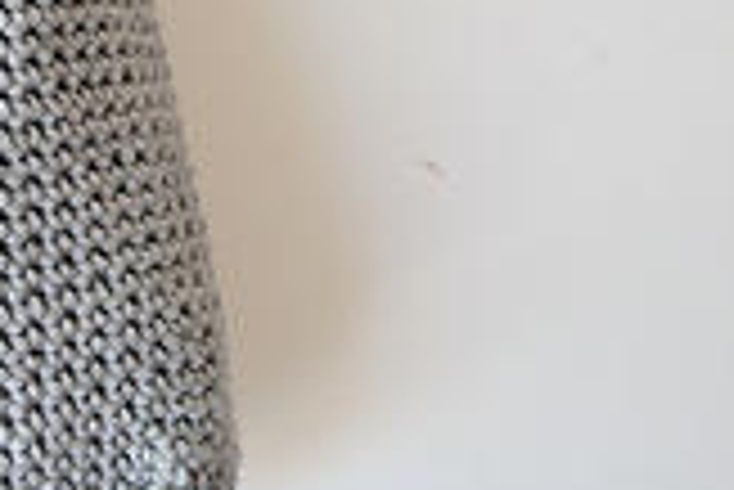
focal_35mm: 92
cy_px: 11
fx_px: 1877
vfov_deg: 14.7
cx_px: 5
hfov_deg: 21.4
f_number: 3.5
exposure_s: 1/100
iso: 100
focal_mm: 20
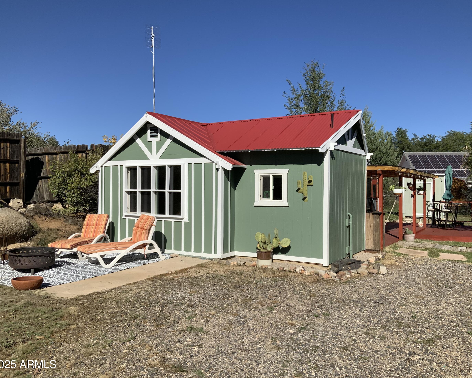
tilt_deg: -0.2
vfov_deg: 47.1
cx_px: 250
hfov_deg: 57.1
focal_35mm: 31
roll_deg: +0.3
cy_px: 188
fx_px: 433
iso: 20
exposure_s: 1/3788
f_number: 1.8
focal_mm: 3
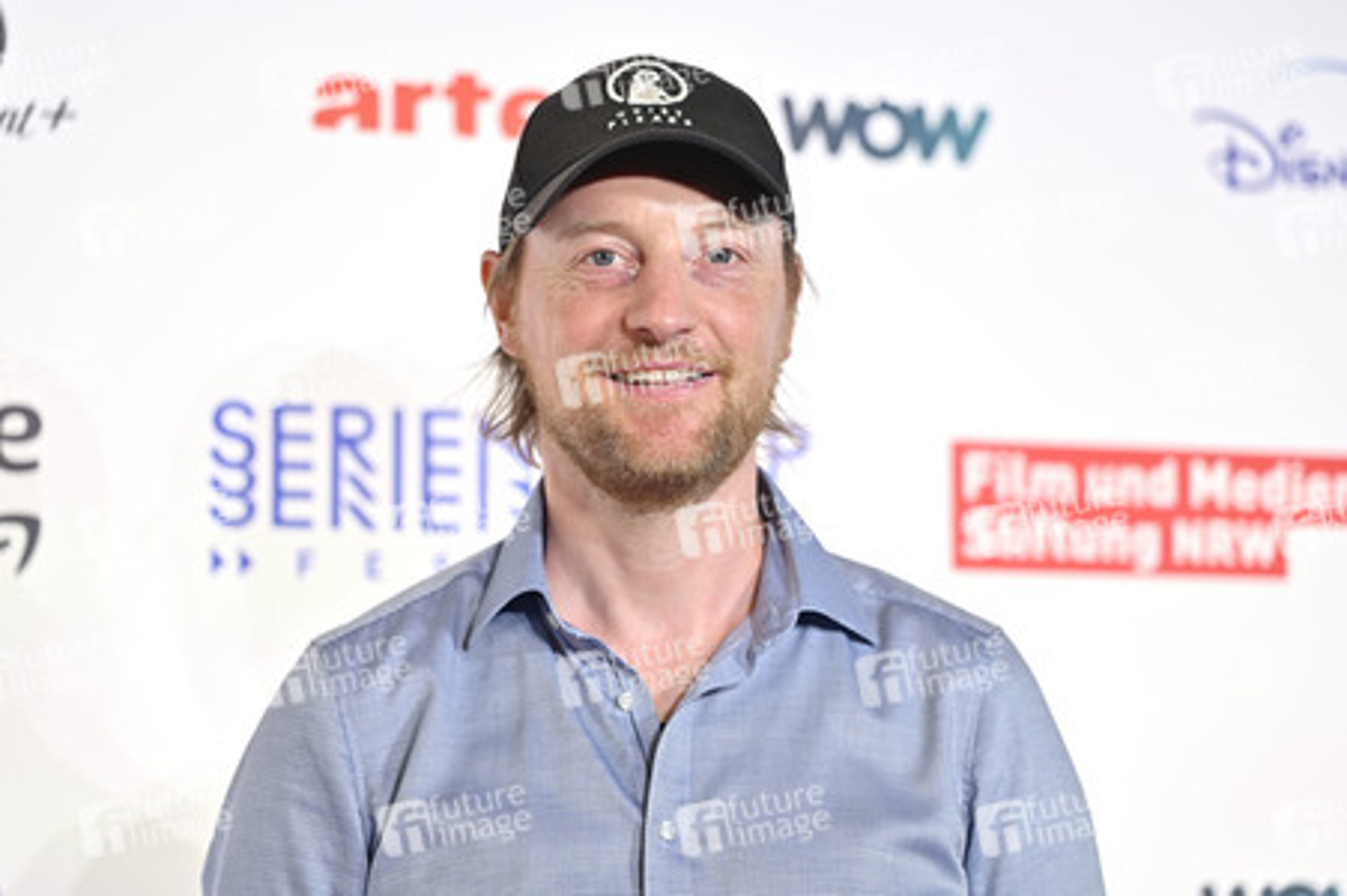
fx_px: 4487
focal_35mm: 120
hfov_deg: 17.1
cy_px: 448
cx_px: 674
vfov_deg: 11.4
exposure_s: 1/320
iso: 400
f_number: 2.8
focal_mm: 120
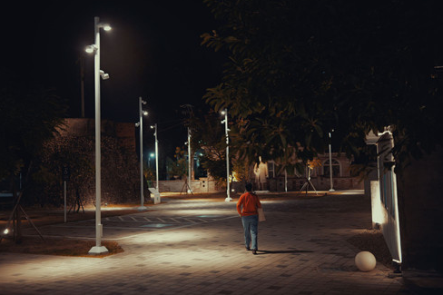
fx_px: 504
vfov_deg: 32.6
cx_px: 225
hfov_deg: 47.4
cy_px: 145
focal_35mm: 41
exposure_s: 1/60
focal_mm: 40
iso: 1600
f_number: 2
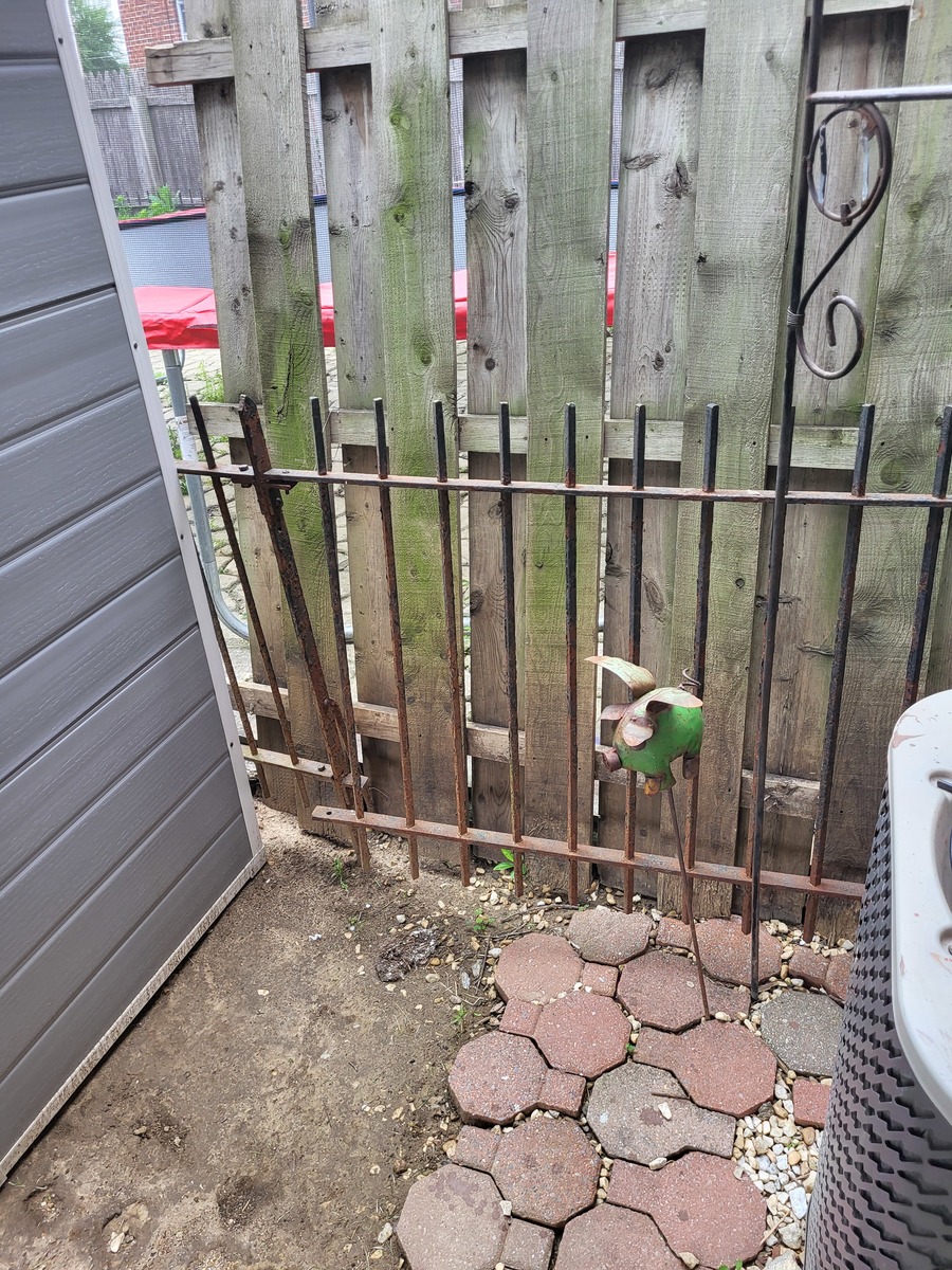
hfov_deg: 53.1
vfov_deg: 67.3
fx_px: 953
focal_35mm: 26
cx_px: 476
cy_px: 635
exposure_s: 1/120
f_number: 1.8
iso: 125
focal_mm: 5.4
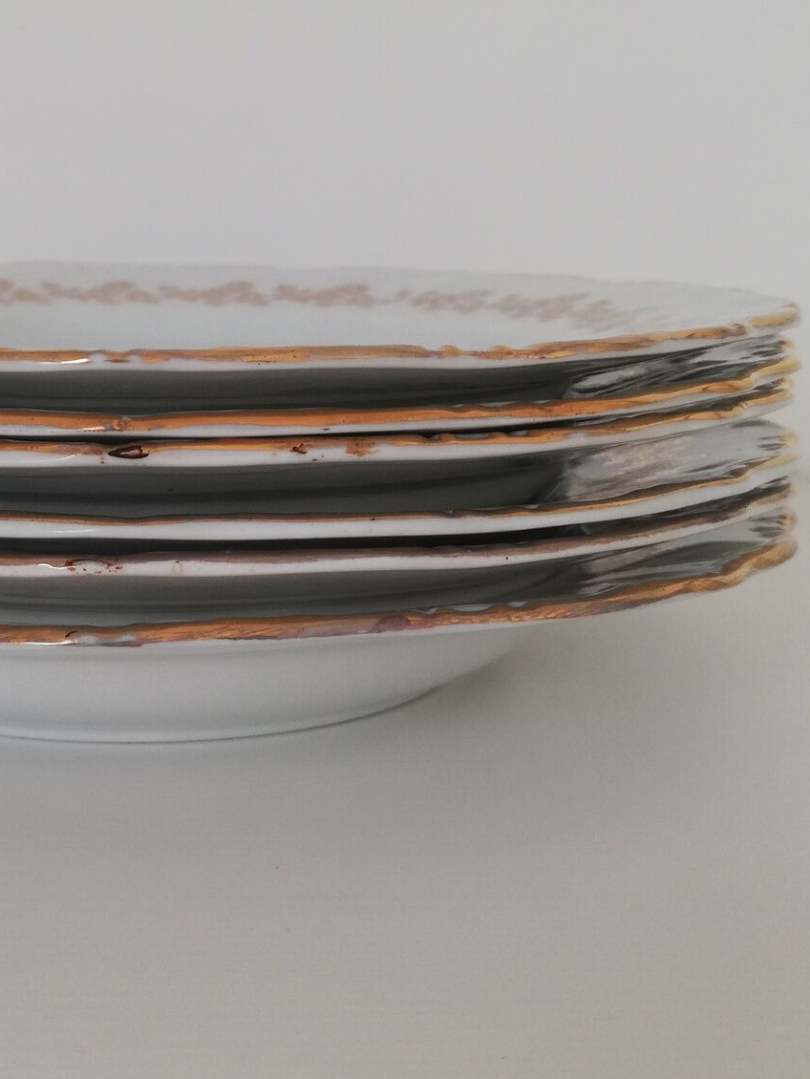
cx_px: 132
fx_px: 1435
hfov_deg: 30.6
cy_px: 367
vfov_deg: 40.8
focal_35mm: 46
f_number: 2.2
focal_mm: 3.81
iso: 80
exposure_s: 1/120
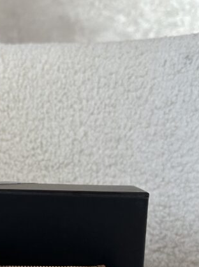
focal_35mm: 59
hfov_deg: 23.9
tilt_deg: -11.5
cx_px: 11
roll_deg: -1.6
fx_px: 453
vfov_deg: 31.7
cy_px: 223
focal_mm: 6.86
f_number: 1.78
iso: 160
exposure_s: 1/121
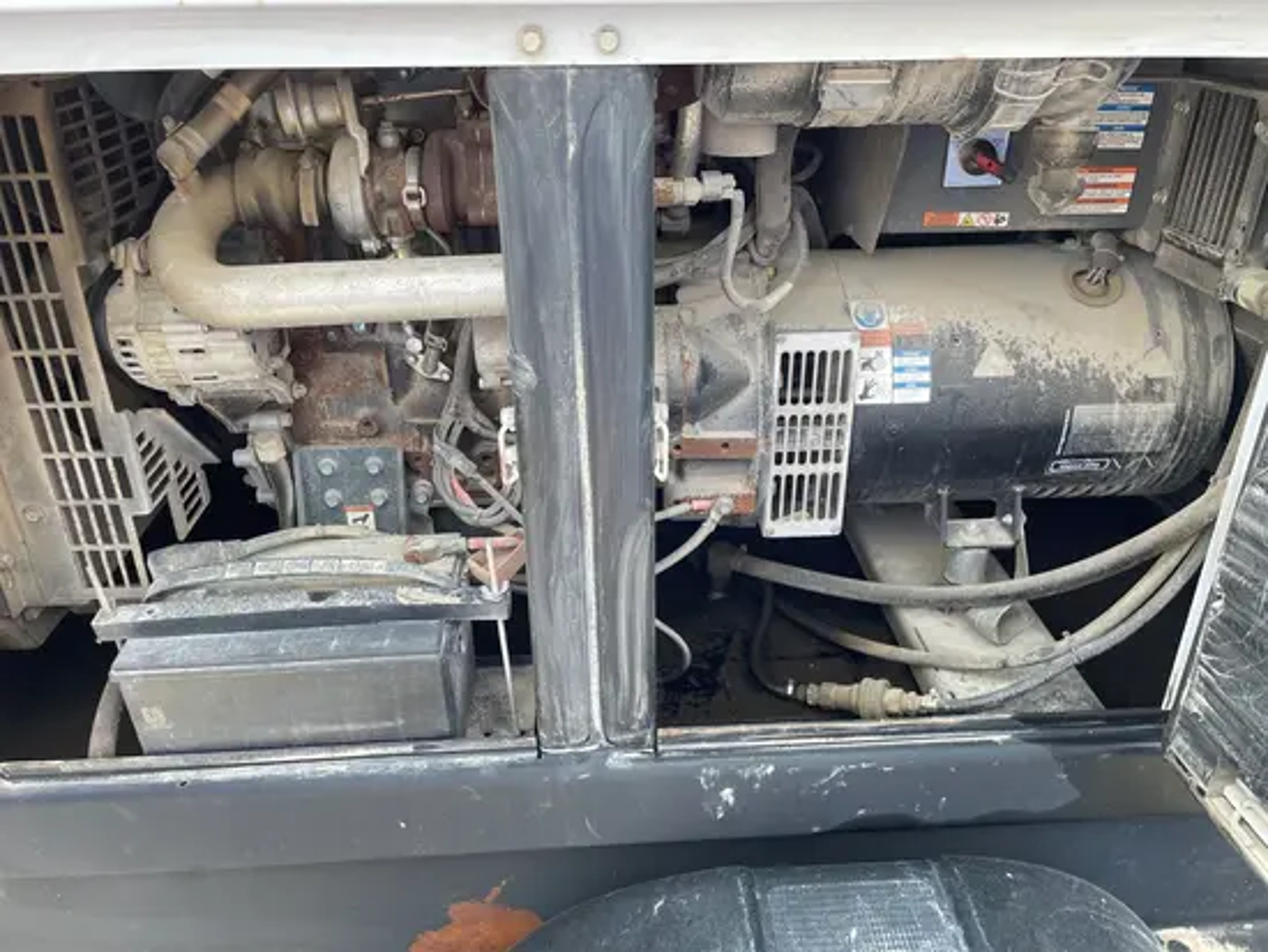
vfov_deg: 53.1
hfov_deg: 67.3
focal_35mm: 26
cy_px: 476
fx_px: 953
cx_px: 634
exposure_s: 1/216
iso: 32
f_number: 1.6
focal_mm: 4.2
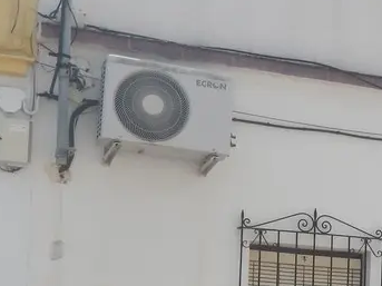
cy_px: 313
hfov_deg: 16.6
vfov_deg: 13.8
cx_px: 617
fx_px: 1158
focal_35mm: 105
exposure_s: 1/400
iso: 125
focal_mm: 5.5
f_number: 7.8
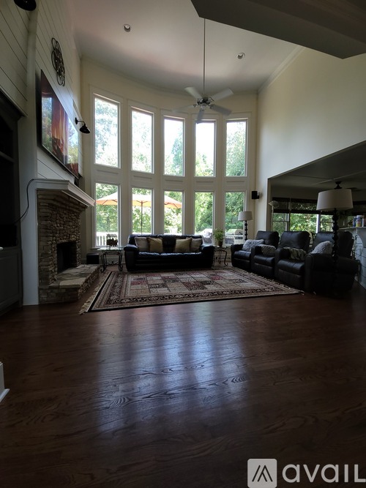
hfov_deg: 89.9
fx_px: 183
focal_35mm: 13
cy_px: 244
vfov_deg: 106.2
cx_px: 183
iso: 100
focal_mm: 2.2
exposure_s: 1/30
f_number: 2.2
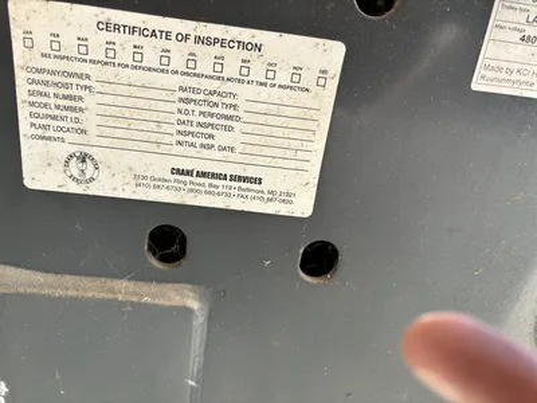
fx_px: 403
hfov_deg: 67.3
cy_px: 202
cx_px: 268
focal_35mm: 26
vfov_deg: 53.1
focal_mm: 5.96
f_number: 1.6
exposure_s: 1/148
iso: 40
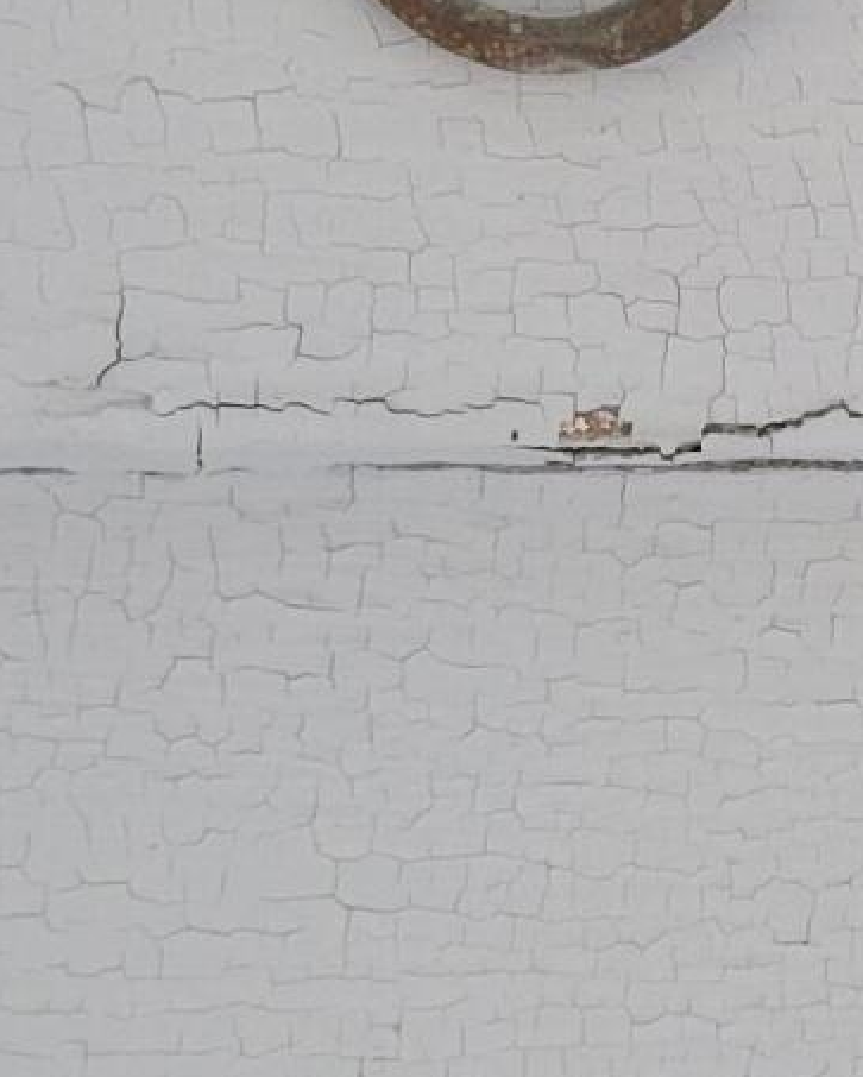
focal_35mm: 112
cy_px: 314
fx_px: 3572
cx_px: 996
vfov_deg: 17.1
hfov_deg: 13.4
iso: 200
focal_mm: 5.4
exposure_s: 1/60
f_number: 1.8
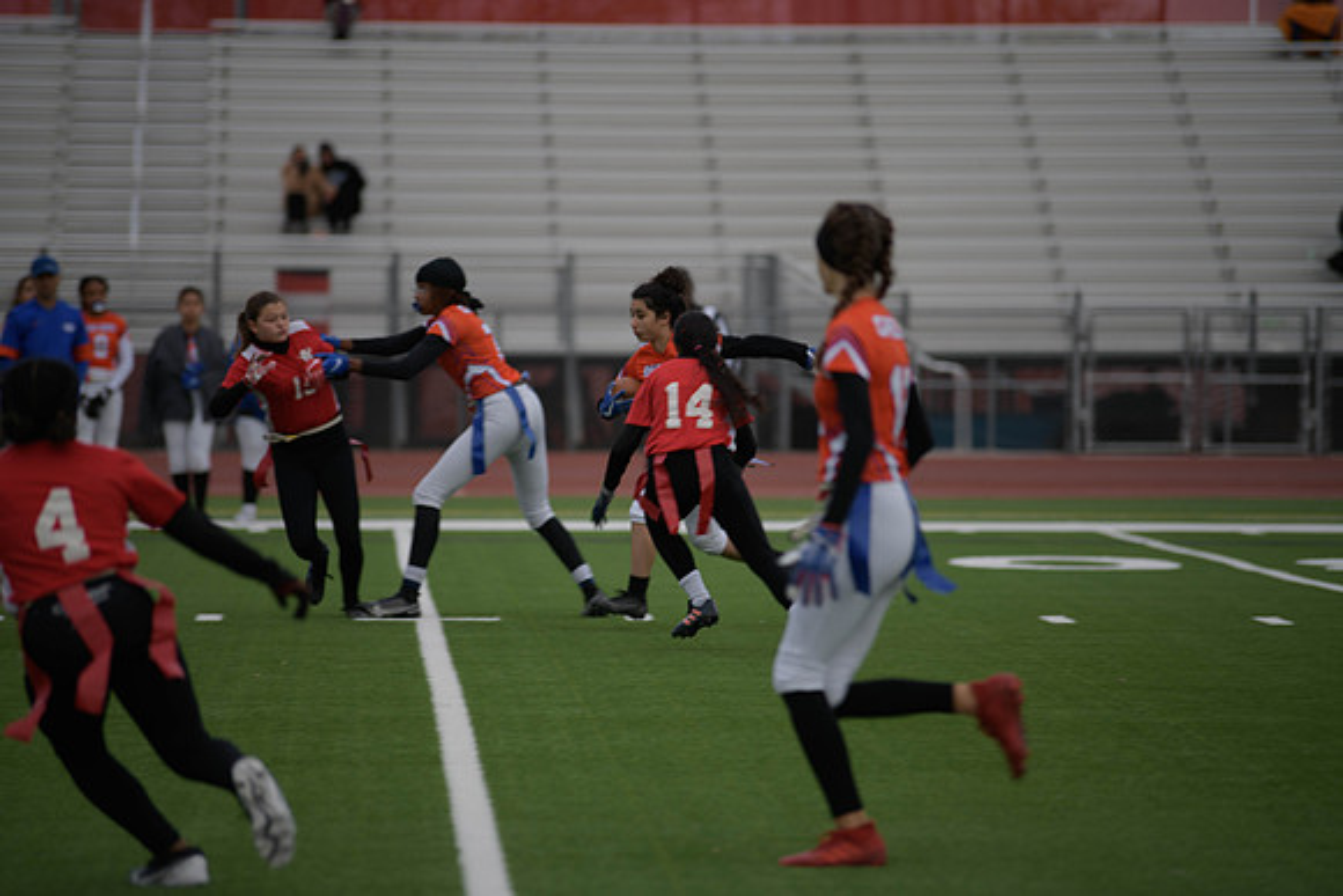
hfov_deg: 10.3
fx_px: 7463
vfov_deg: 6.9
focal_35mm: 200
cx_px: 672
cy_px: 448
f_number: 2.8
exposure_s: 1/200
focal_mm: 200
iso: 80
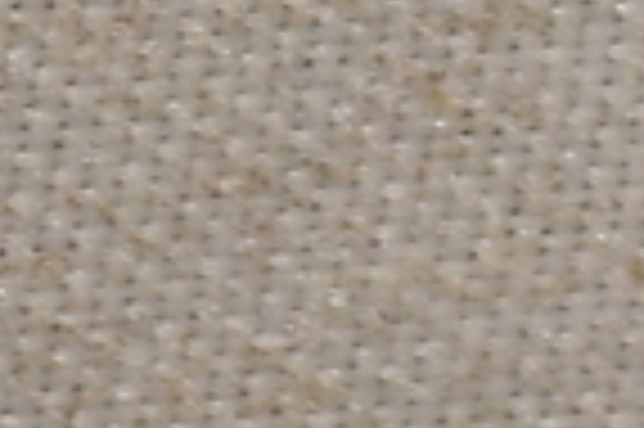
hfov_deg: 1.5
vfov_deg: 1.0
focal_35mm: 1408
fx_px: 25159
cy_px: -545
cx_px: 1660
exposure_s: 1/160
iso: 125
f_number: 14
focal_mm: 140
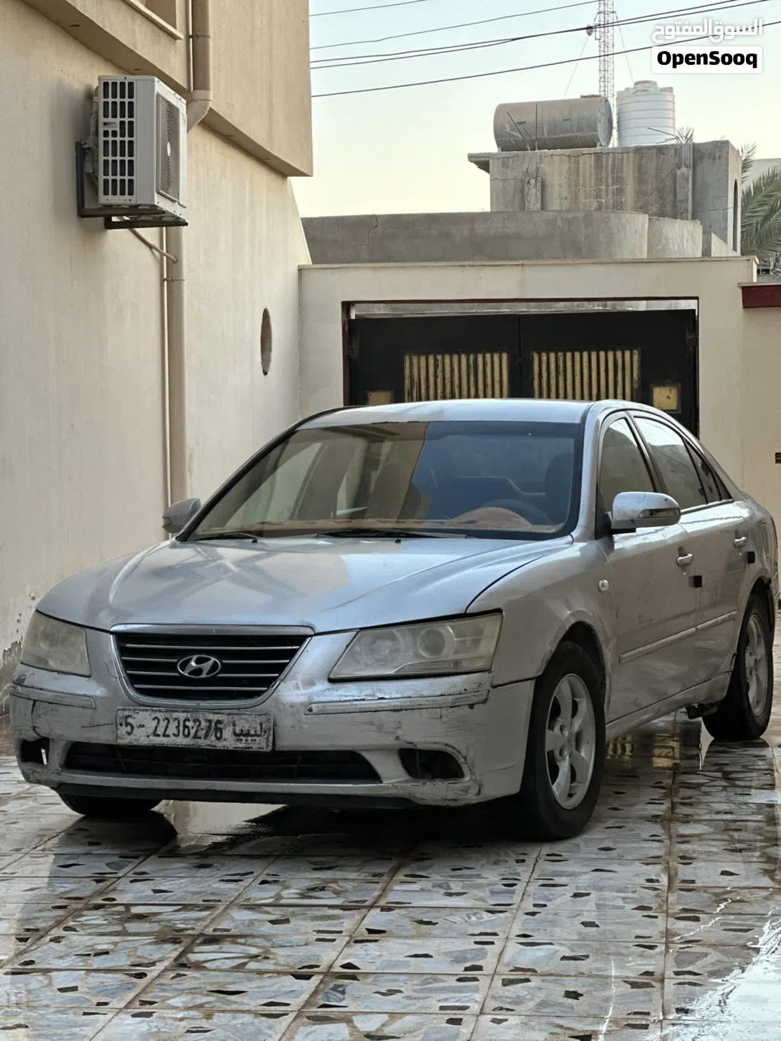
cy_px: 520
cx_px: 390
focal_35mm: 77
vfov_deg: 25.3
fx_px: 2316
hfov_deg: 19.1
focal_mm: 9
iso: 200
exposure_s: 1/121
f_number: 2.8
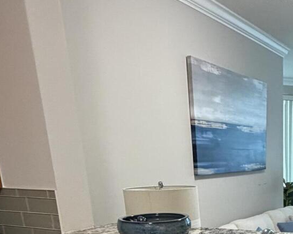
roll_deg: +0.2
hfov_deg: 34.3
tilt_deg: -18.7
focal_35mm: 50
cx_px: 287
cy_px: 303
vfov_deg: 25.9
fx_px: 433
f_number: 2.2
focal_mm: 2.22
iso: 400
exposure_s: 1/60
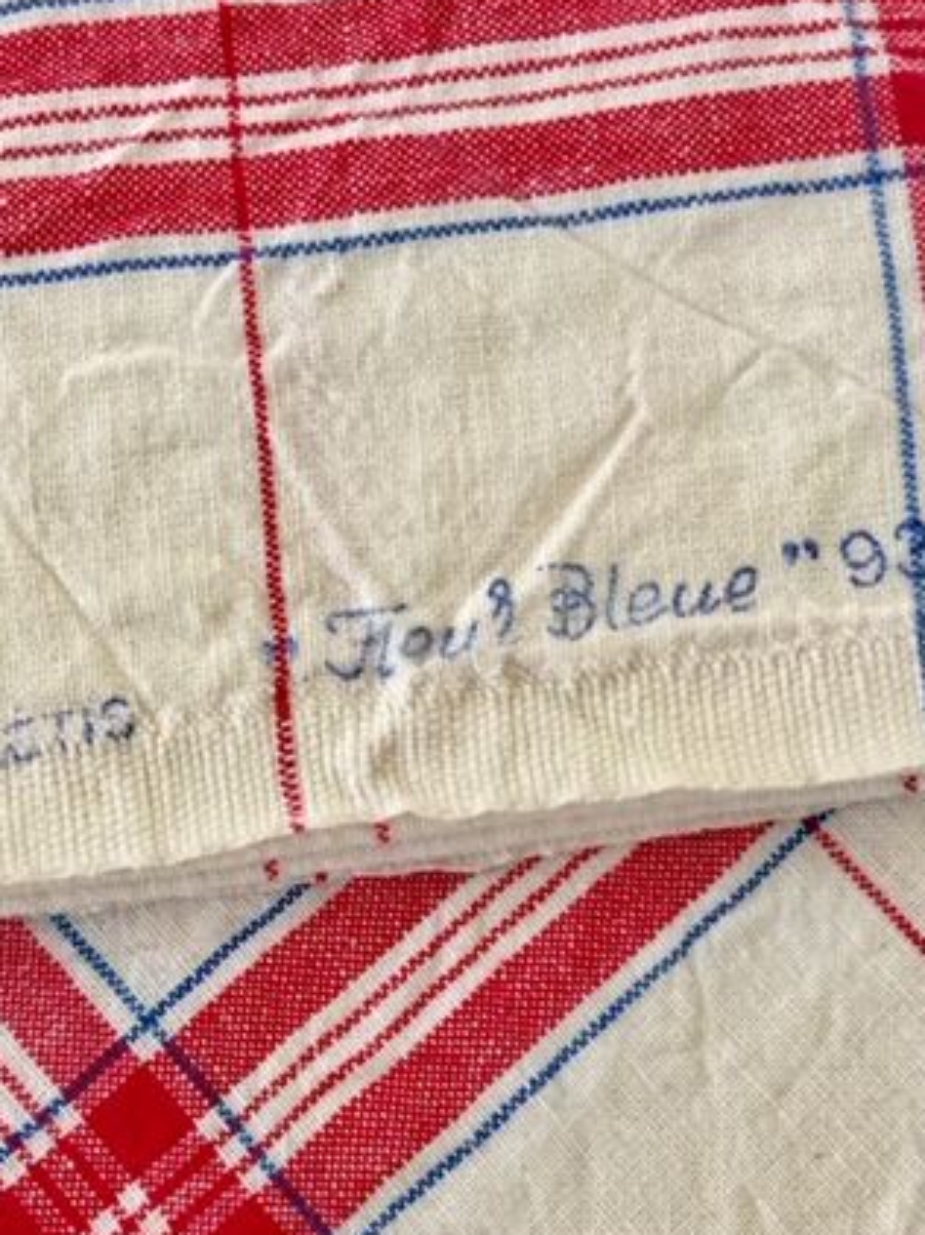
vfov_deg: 41.9
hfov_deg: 32.7
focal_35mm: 44
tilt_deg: -82.0
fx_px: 1569
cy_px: 898
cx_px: 363
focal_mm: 4.15
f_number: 2.2
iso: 80
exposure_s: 1/17
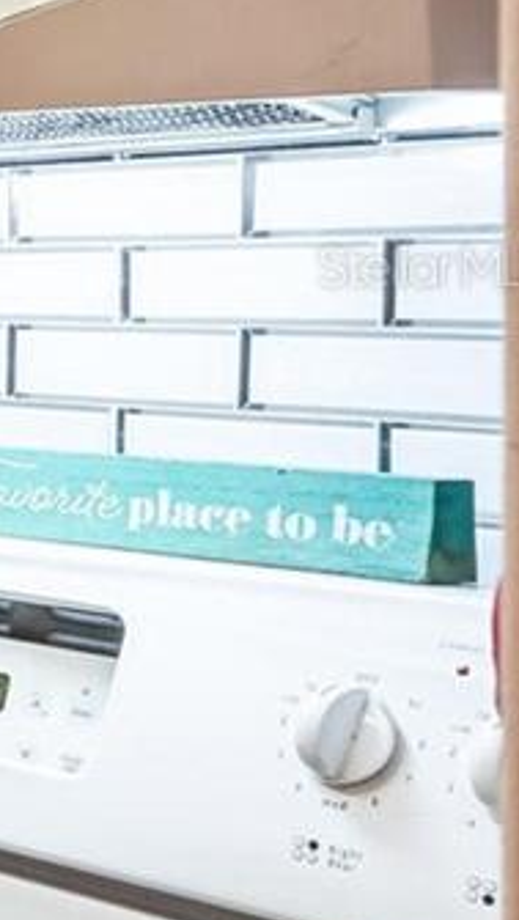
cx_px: -1634
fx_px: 2075
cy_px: 266
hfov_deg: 7.8
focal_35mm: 85
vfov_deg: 24.8
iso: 200
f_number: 8
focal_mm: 17
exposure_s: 1/6
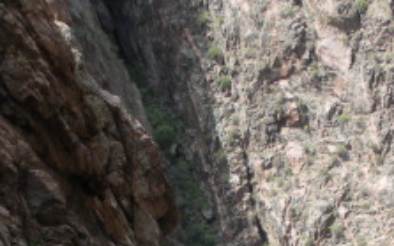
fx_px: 1470
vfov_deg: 9.3
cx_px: 366
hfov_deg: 15.1
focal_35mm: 137
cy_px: 389
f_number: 3.5
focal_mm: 6.3
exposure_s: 1/175
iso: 64
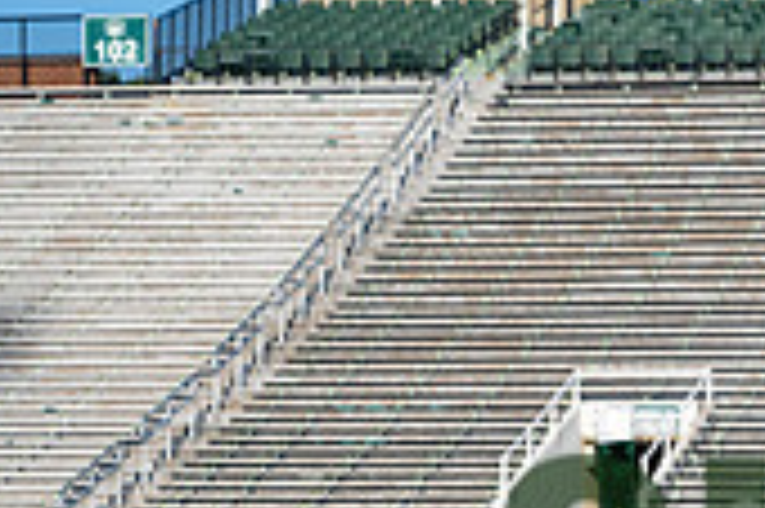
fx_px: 5074
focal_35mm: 239
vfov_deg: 5.7
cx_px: 842
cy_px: 668
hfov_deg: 8.6
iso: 160
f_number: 4
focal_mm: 70
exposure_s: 1/1250
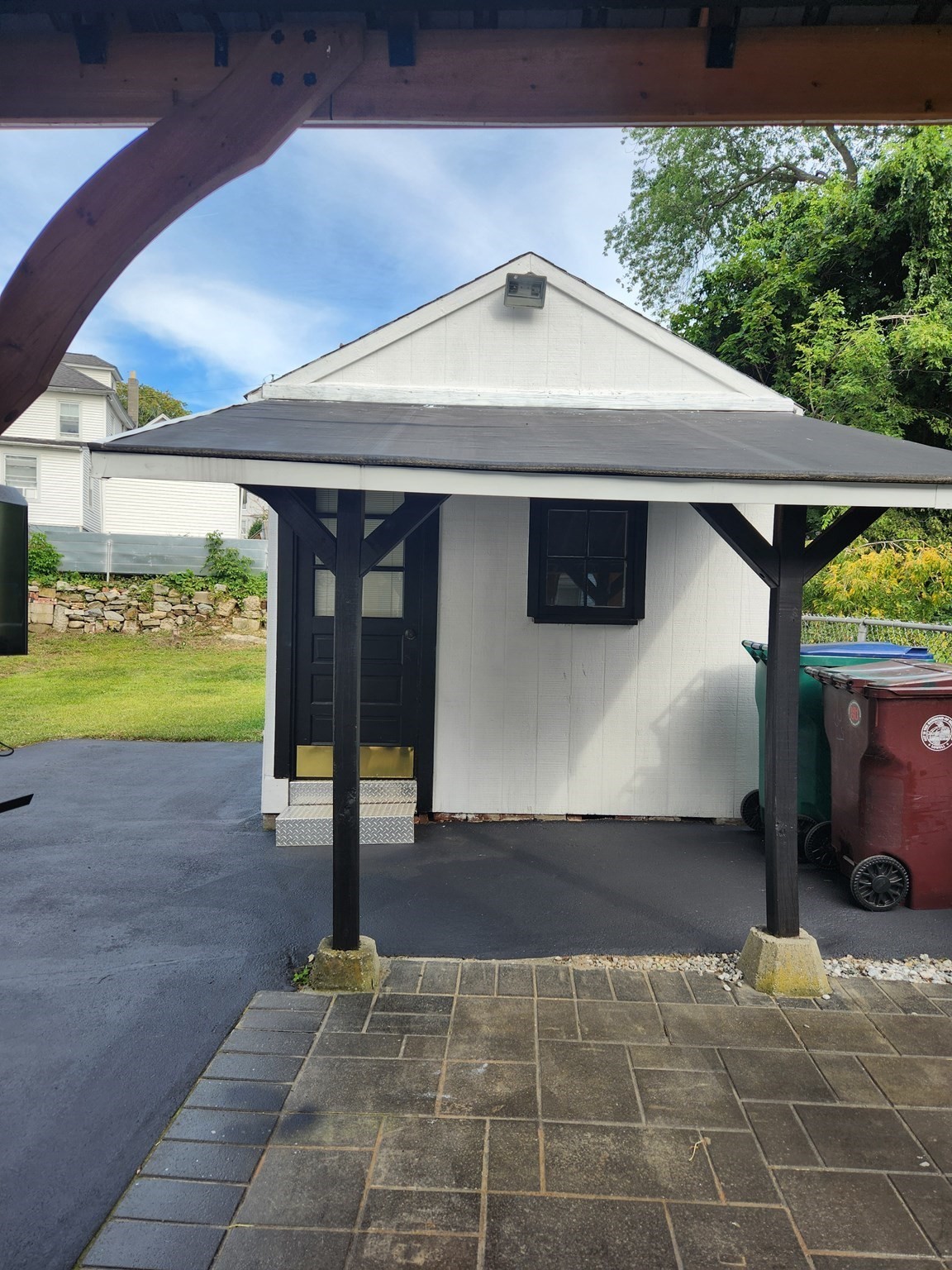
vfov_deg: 73.9
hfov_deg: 58.9
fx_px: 843
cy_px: 635
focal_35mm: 23
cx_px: 476
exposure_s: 1/447
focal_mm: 5.4
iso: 20
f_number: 1.8
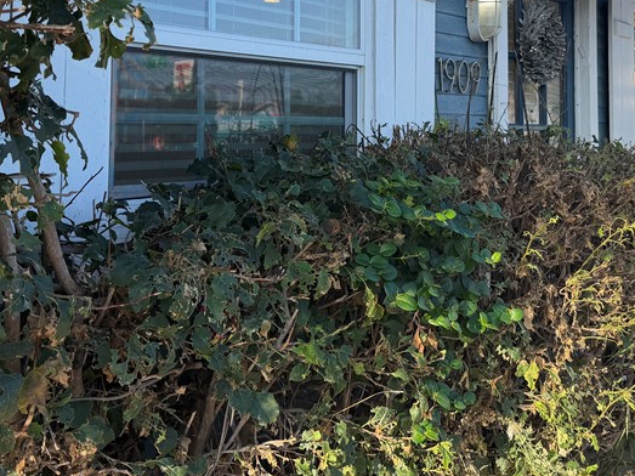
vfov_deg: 29.8
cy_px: 63
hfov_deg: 40.3
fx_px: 862
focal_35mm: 47
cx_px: 368
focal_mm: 6.76
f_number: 1.78
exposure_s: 1/1653
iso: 80
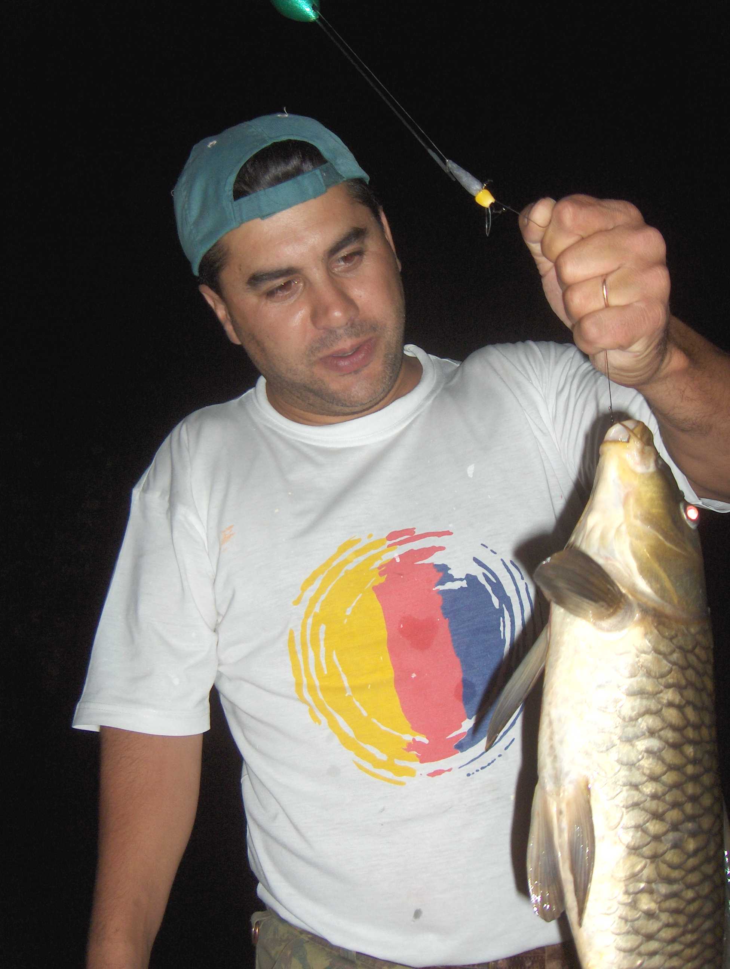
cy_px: 484
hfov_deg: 36.9
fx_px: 1094
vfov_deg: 47.8
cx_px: 365
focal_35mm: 39
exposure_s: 1/60
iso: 100
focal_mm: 8
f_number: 2.8
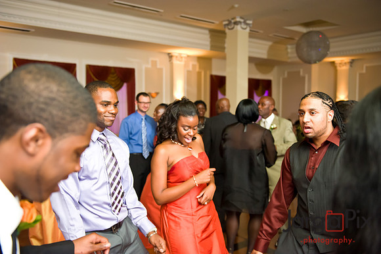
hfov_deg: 54.5
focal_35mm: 35
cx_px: 190
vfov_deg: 37.8
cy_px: 127
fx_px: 370
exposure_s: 1/125
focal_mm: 35
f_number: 3.2
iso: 3200
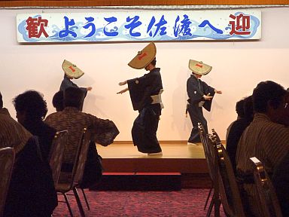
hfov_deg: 24.7
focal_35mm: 79
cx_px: 144
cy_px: 108
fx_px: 660
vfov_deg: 18.7
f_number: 4.9
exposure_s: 1/40
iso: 400
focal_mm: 11.3
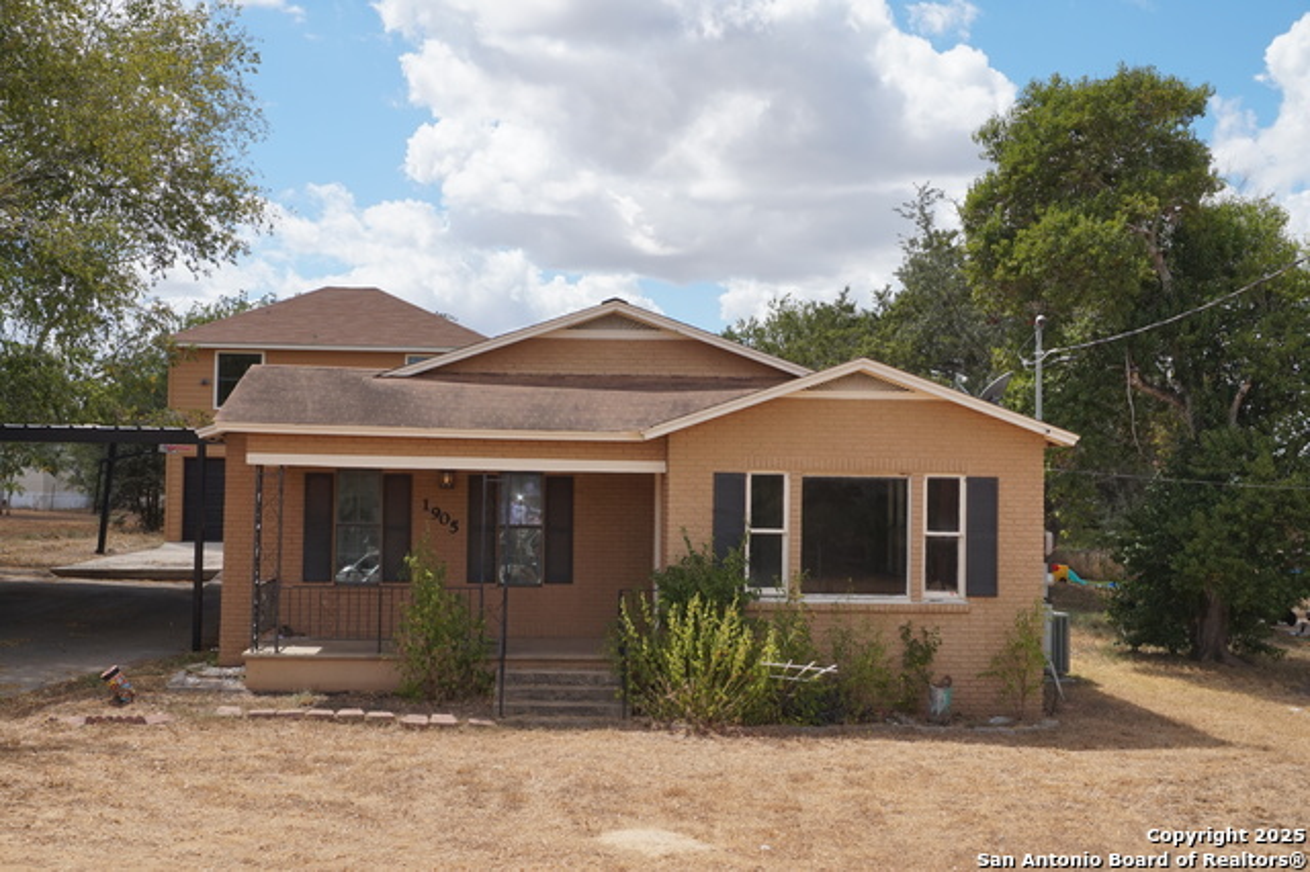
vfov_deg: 31.9
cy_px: 436
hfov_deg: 46.4
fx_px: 1527
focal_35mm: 42
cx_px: 655
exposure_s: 1/160
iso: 100
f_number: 13
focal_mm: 28
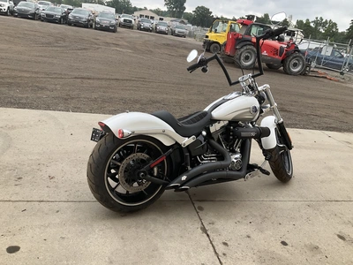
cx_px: 176
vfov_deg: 48.2
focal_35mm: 29
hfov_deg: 61.7
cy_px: 132
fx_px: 296
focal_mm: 3
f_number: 1.8
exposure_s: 1/156
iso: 20
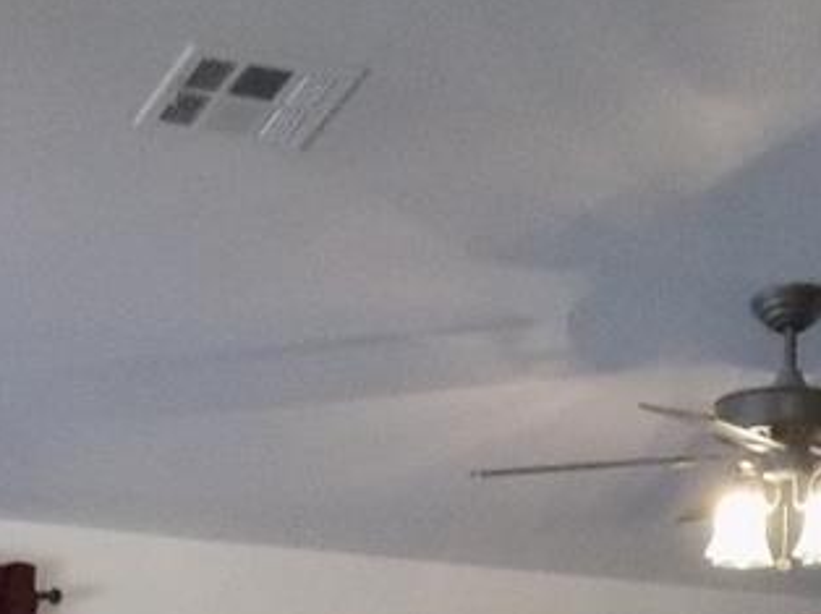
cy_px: 1035
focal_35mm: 110
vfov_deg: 12.5
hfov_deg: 17.9
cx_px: 444
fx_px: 2607
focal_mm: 4
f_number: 3.1
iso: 400
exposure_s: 1/25
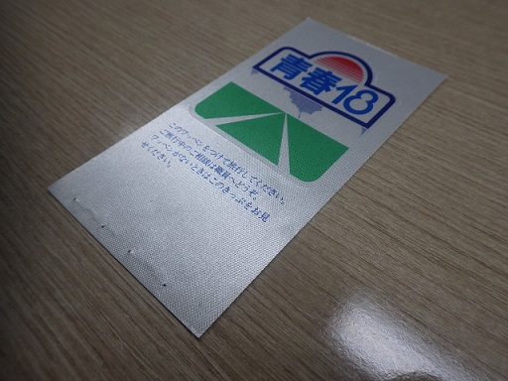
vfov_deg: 54.9
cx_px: 254
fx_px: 367
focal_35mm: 25
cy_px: 190
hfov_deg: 69.4
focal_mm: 4.5
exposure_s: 1/100
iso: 125
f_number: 2.8
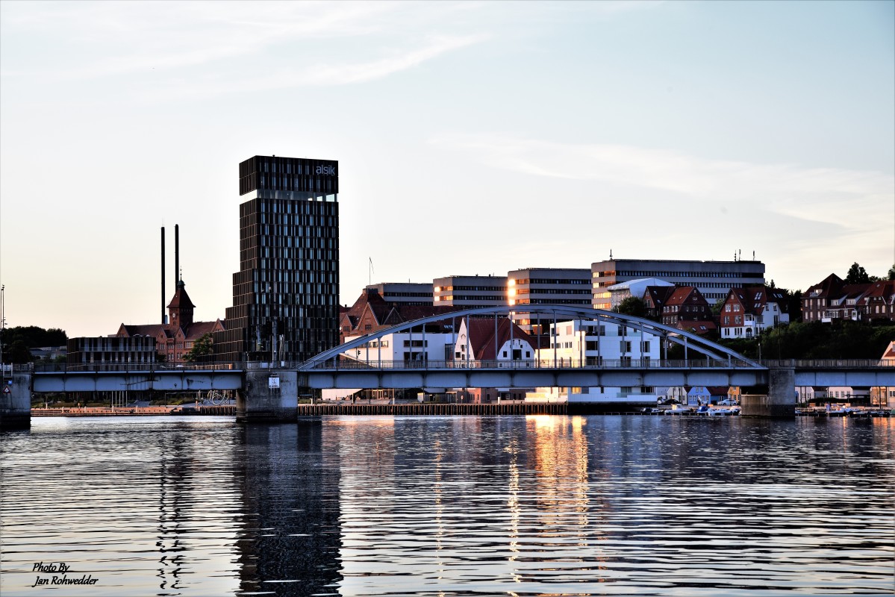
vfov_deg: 13.0
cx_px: 448
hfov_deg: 19.5
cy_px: 298
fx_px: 2611
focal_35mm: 105
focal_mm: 105
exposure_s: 1/30
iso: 100
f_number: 11
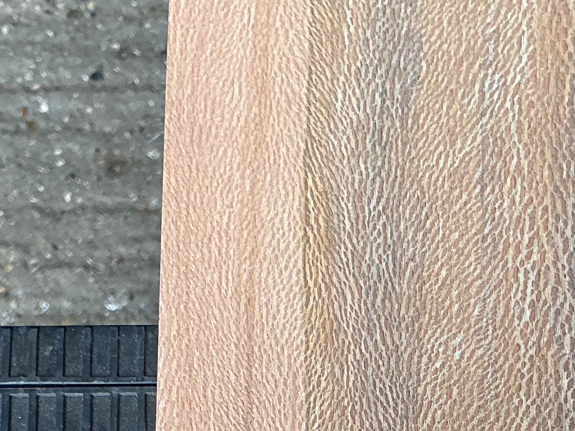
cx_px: 495
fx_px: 1429
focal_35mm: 86
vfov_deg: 15.9
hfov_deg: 22.3
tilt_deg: -77.5
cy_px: 625
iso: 25
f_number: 1.8
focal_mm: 3
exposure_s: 1/100
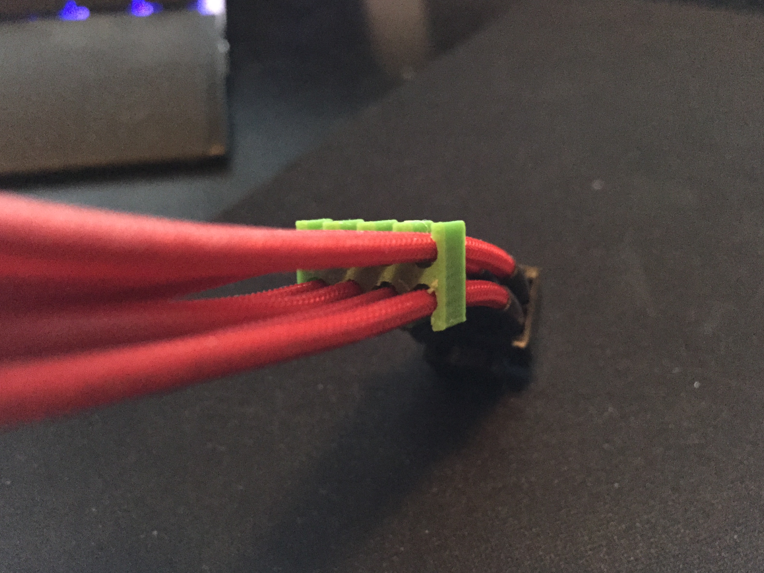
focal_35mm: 30
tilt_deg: -39.5
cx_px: 387
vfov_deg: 46.8
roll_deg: +1.6
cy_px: 289
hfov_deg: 60.0
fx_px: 662
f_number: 2.2
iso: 1250
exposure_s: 1/15
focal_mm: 4.15
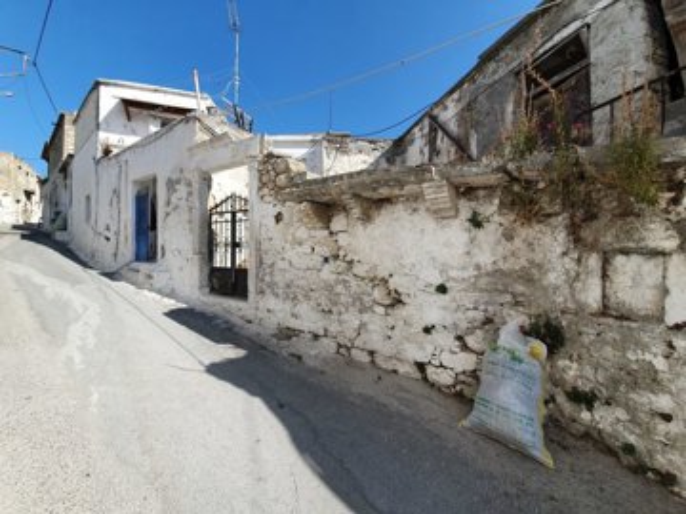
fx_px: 258
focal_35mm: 13
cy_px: 257
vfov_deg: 89.9
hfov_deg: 106.2
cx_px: 343
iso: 50
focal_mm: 1.8
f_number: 2.2
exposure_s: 1/904
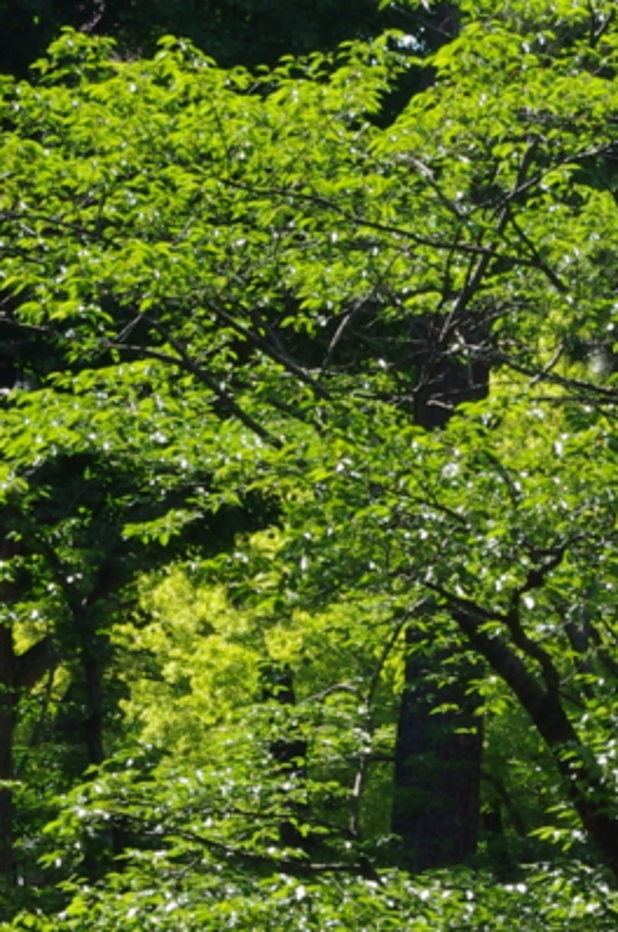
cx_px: 15
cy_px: 972
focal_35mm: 330
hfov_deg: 4.1
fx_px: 8527
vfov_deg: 6.2
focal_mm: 55
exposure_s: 1/160
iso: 400
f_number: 11
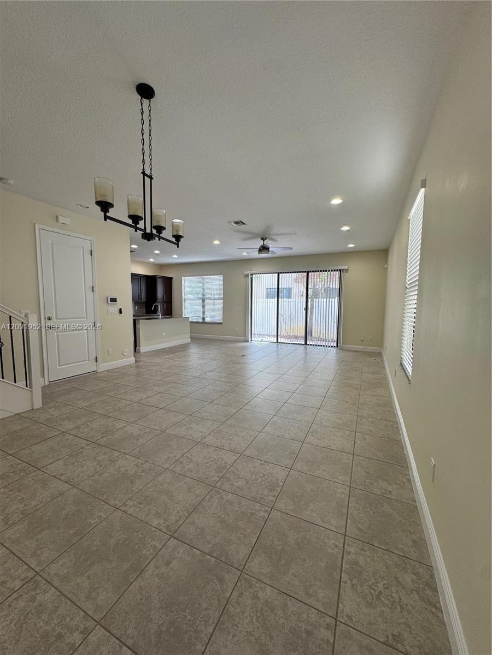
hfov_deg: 85.7
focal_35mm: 14
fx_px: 265
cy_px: 328
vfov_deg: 102.1
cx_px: 246
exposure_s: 1/120
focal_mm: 2.22
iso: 100
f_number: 2.2
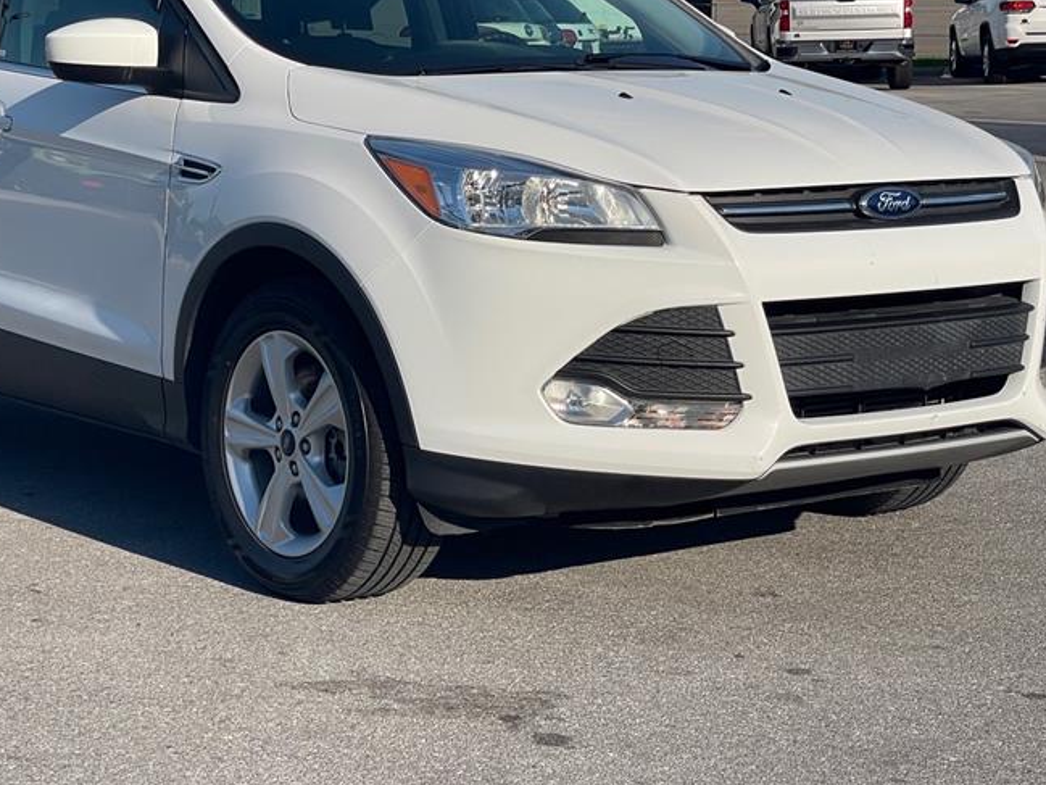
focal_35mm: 82
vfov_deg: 17.9
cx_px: 363
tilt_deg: -8.3
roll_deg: +0.3
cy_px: 218
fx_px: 2478
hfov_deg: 23.7
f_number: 2
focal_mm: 6
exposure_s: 1/1776
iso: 25
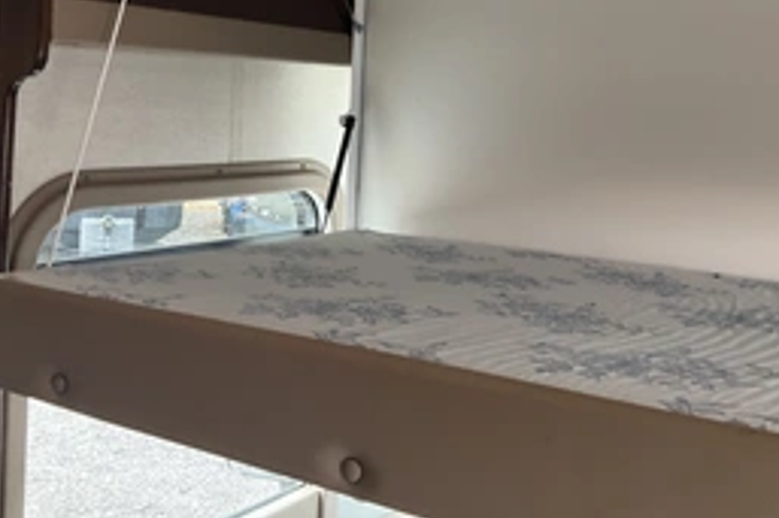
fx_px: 1016
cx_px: 388
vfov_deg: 27.8
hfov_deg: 41.9
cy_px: 79
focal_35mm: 47
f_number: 1.8
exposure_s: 1/62
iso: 64
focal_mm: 3
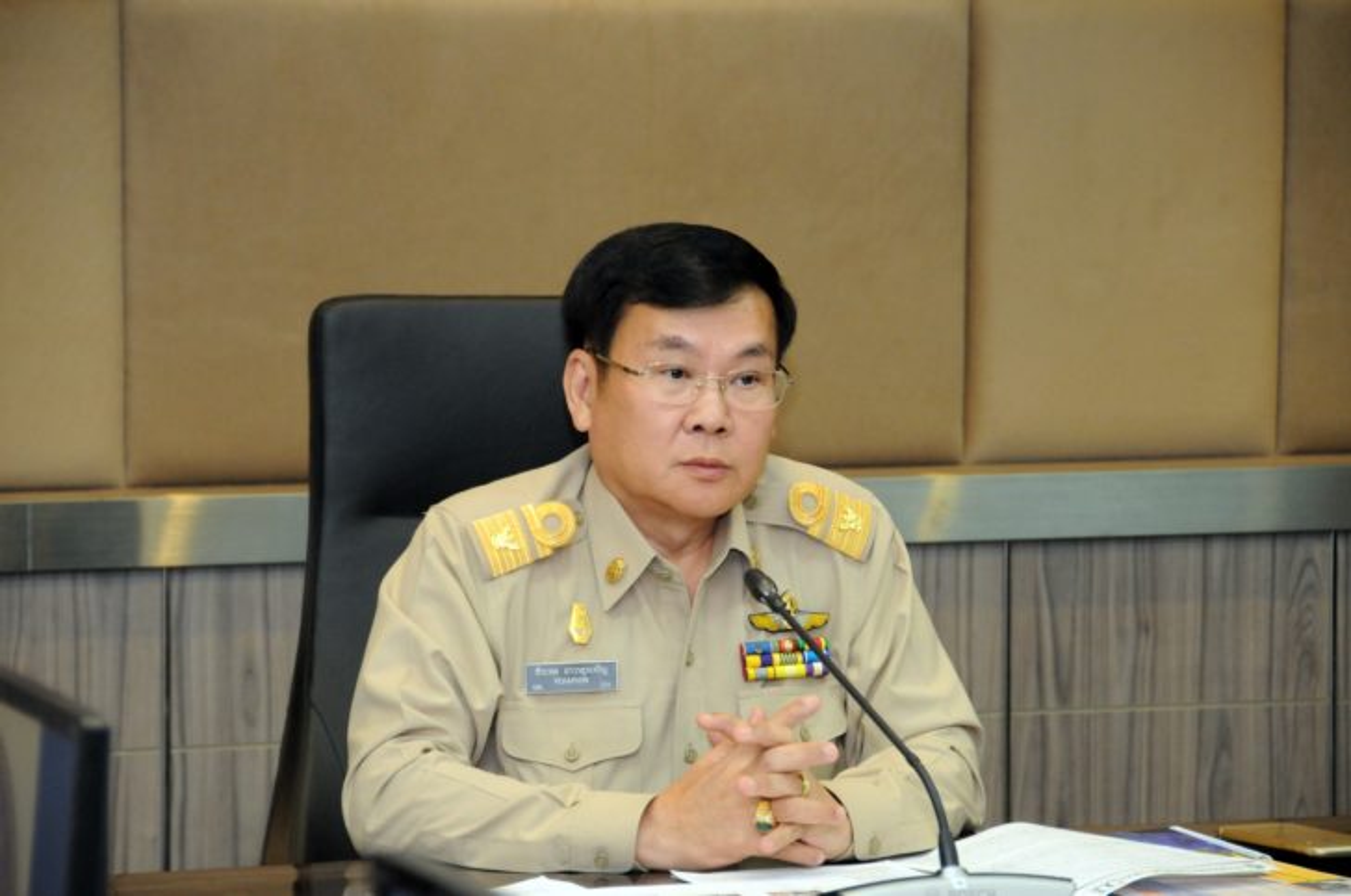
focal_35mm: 180
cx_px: 676
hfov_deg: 11.4
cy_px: 448
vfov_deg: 7.6
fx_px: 6744
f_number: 5.6
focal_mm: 120
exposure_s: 1/60
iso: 1600
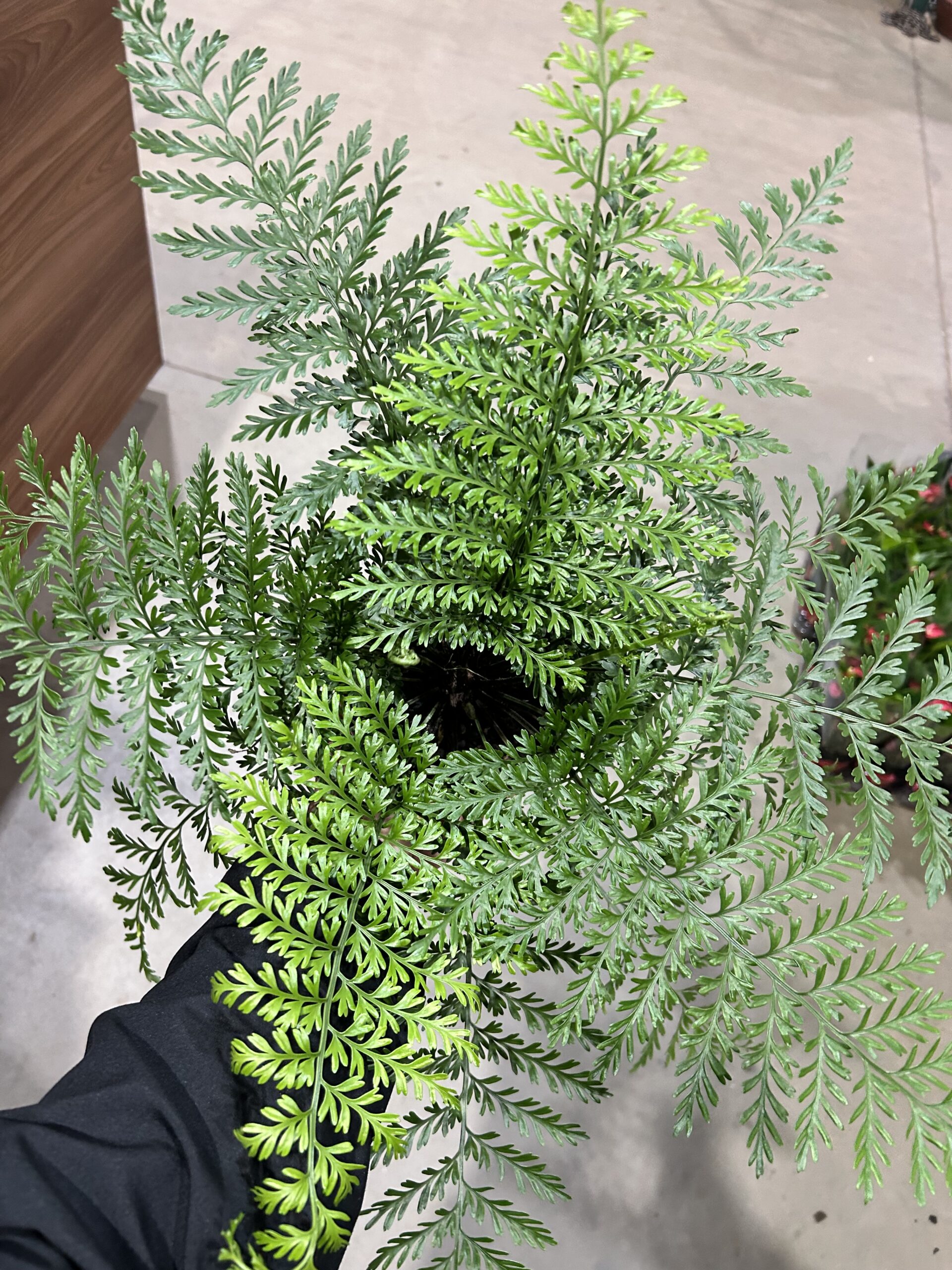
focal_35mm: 26
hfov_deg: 53.1
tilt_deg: -51.8
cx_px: 476
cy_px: 635
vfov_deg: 67.3
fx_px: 953
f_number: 1.5
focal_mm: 5.7
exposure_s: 1/60
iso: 200
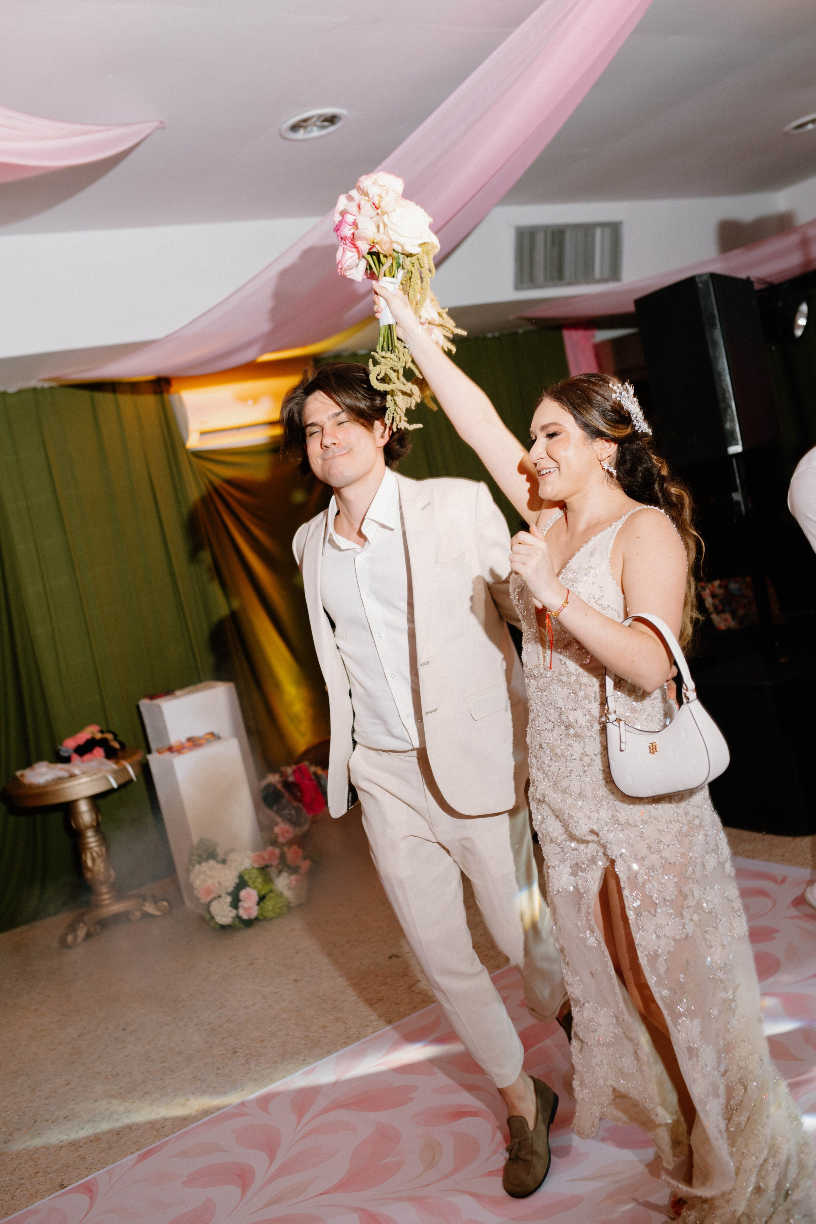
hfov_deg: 37.9
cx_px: 408
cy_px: 612
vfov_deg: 54.4
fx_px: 1190
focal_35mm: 35
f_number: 2.8
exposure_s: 1/200
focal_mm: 35
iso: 500
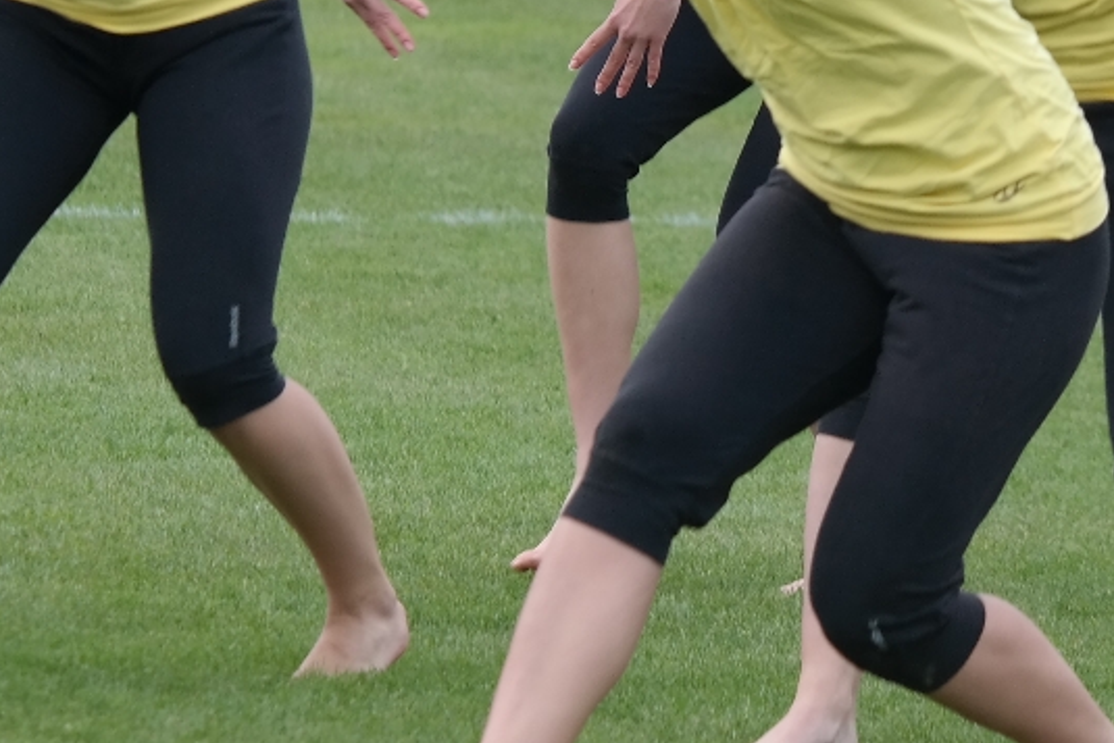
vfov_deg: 2.3
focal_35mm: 598
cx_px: 456
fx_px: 18509
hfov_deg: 3.4
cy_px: 233
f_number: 5
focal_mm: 130
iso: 200
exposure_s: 1/320
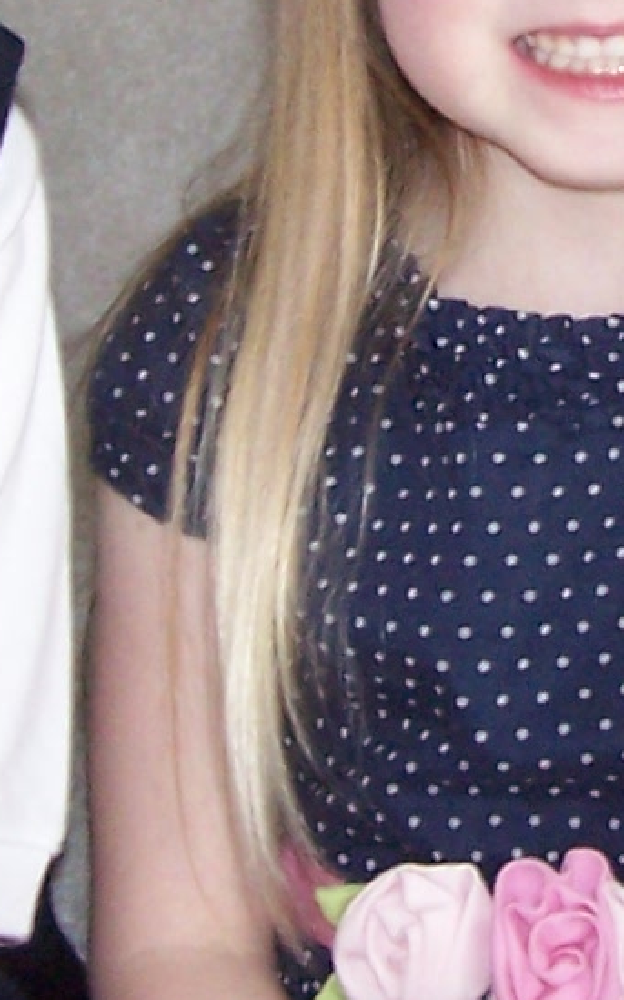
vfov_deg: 12.3
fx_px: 4600
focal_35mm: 169
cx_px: 730
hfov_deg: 7.7
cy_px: 208
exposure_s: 1/60
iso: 140
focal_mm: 6.3
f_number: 2.8
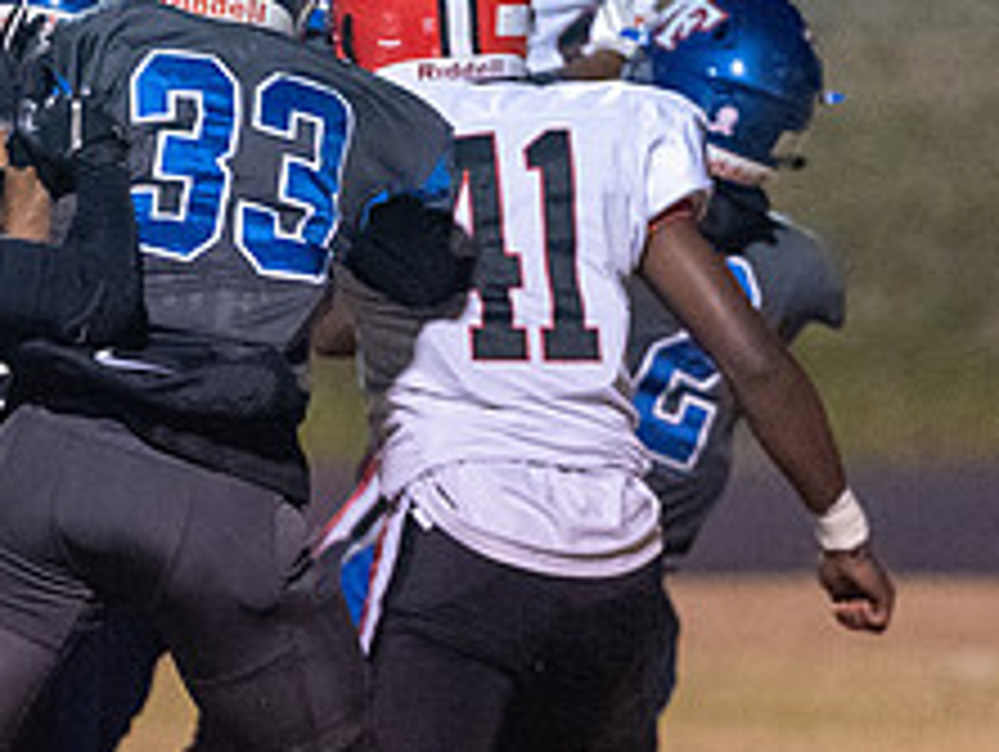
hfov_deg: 3.2
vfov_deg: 2.4
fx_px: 17594
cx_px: -283
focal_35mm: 609
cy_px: 491
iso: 10000
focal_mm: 200
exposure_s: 1/800
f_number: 2.8
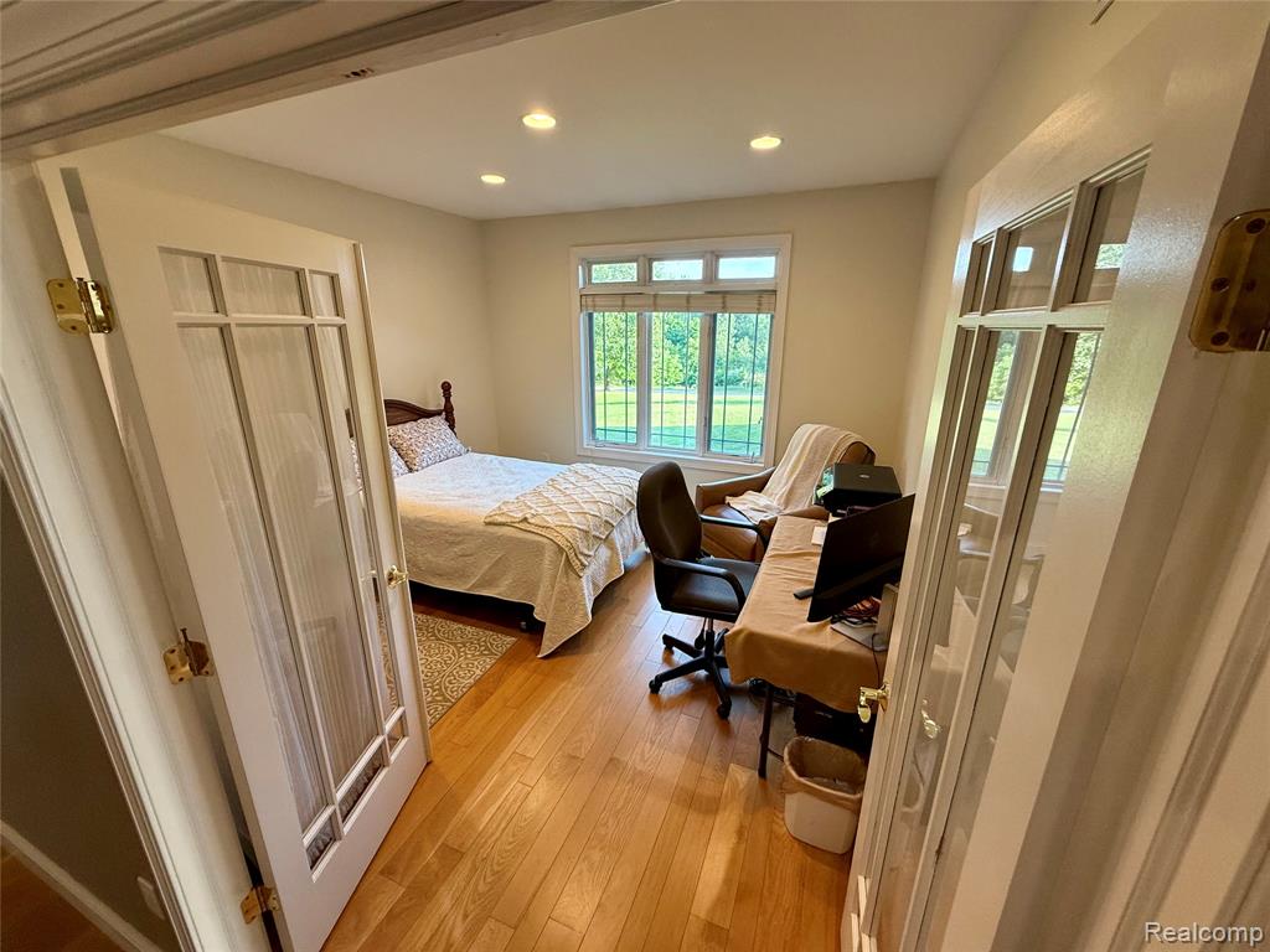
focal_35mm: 14
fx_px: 514
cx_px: 635
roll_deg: +0.3
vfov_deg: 85.7
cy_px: 476
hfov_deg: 102.1
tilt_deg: -16.2
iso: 160
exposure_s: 1/120
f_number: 2.2
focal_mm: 2.22
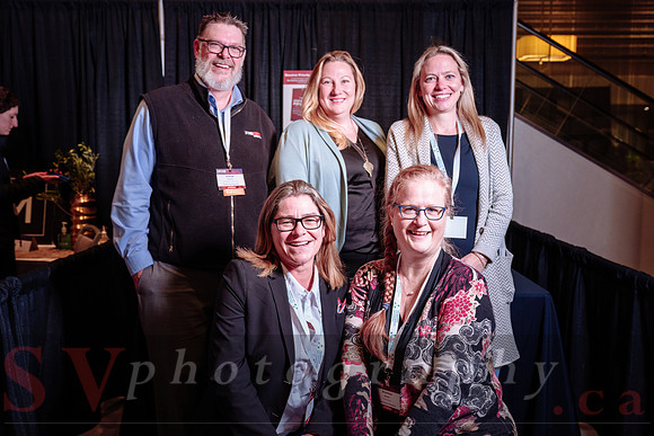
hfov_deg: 58.7
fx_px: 581
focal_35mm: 32
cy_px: 218
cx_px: 327
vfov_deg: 41.1
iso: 800
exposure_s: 1/50
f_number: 4
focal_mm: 32
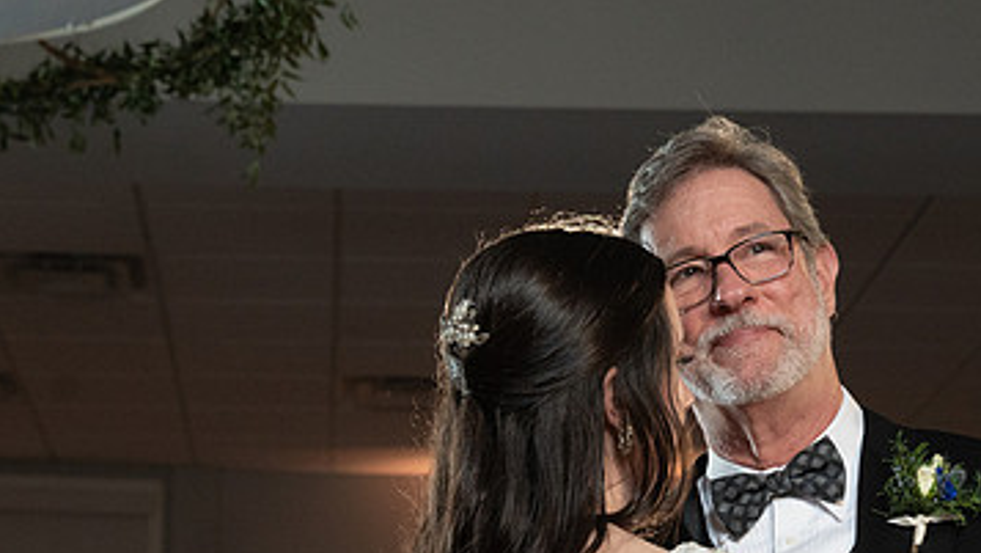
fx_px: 3018
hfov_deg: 18.5
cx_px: 542
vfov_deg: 10.3
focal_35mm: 116
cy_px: 586
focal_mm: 57
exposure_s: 1/200
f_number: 5.6
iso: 2000
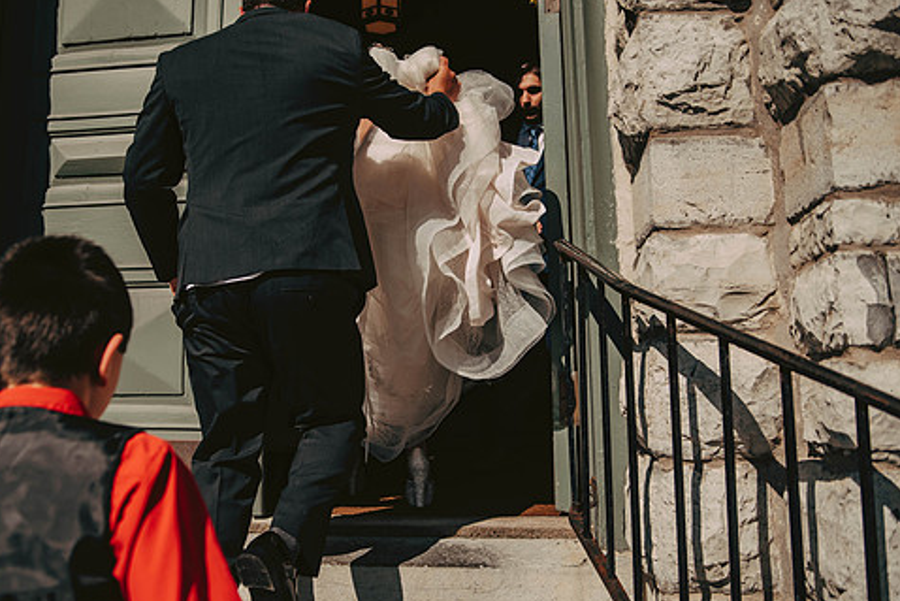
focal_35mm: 34
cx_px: 412
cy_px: 253
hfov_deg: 55.7
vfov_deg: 38.8
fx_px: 850
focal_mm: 28
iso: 200
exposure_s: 1/4000
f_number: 2.8
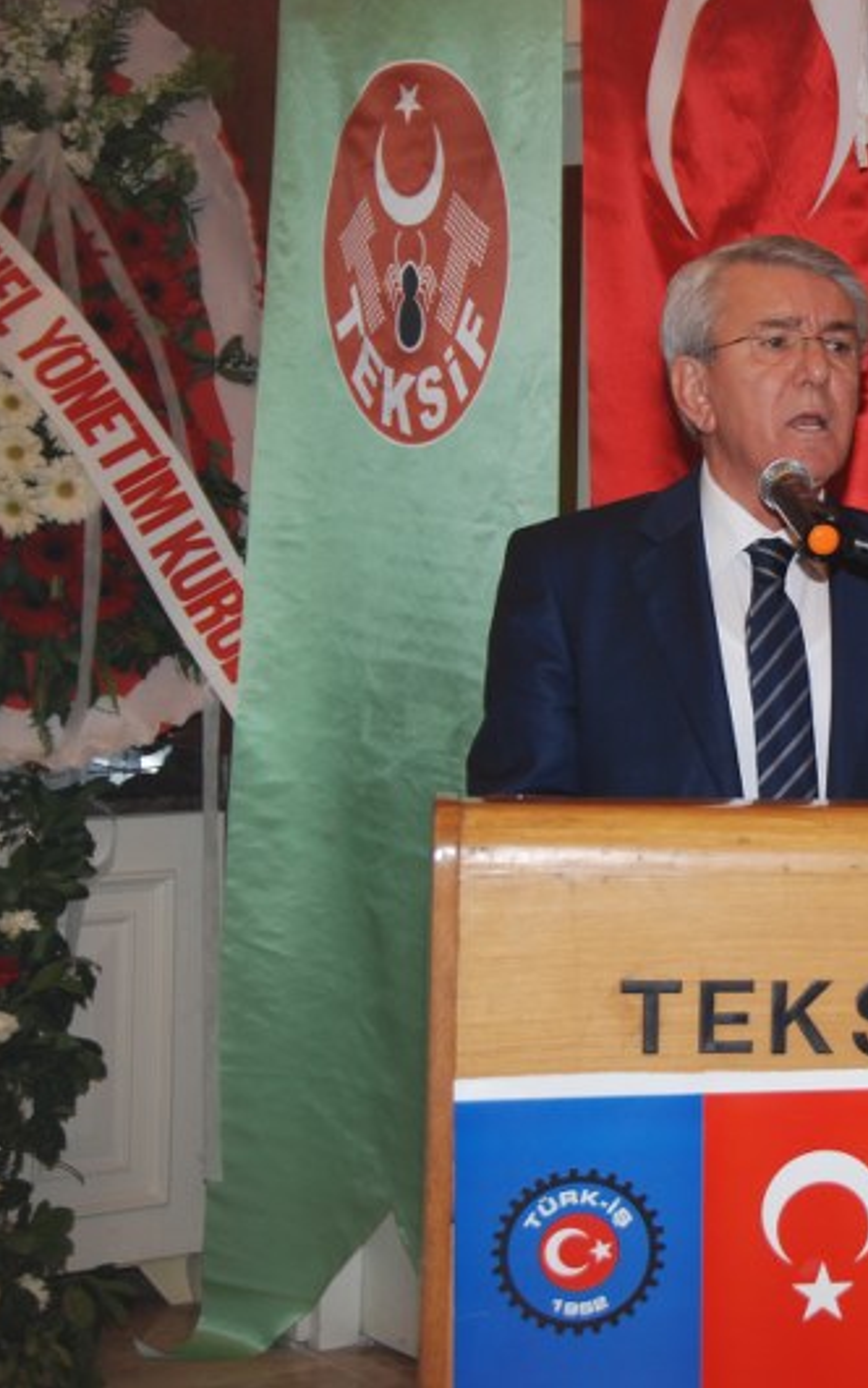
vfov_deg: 24.9
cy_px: 690
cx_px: 939
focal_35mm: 83
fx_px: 3141
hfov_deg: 15.4
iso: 200
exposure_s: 1/60
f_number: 4.5
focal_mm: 36
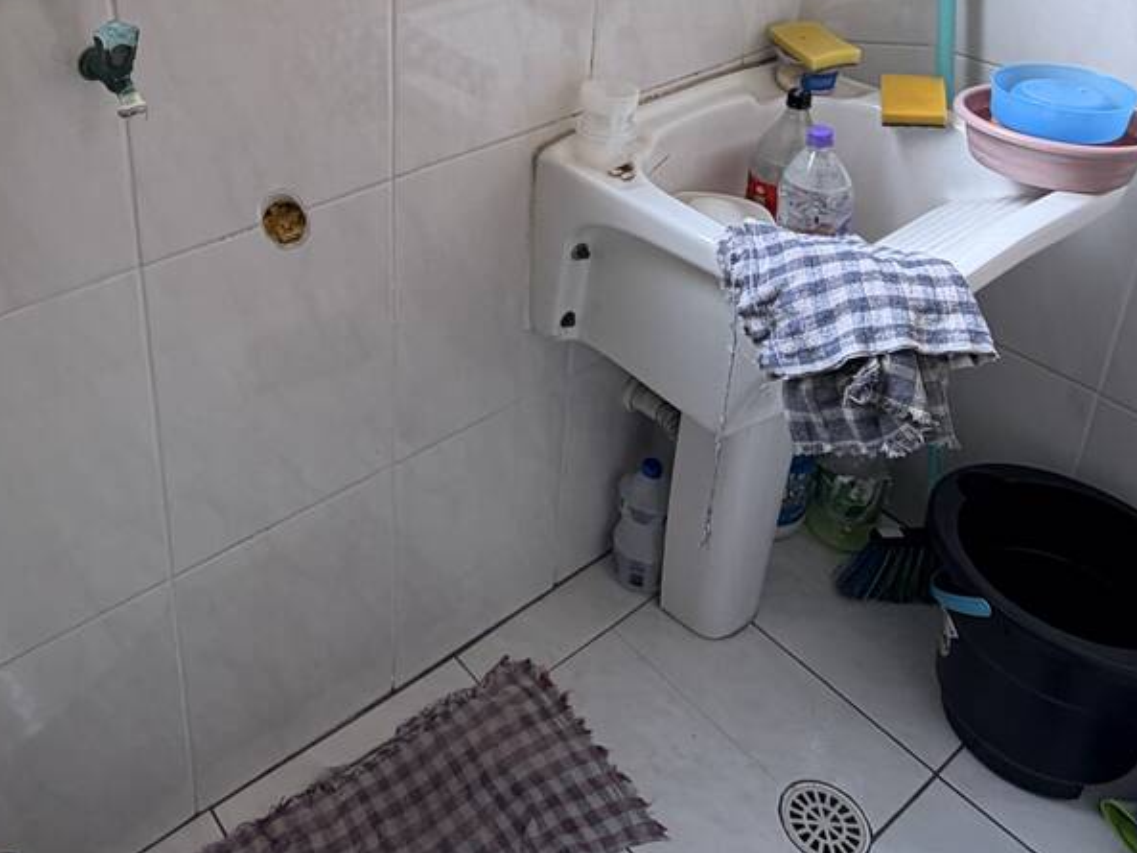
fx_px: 1117
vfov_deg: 38.6
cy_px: 67
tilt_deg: -23.0
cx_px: 345
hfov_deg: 52.5
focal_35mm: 34
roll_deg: +0.2
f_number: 2.2
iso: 40
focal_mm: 2.22
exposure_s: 1/128
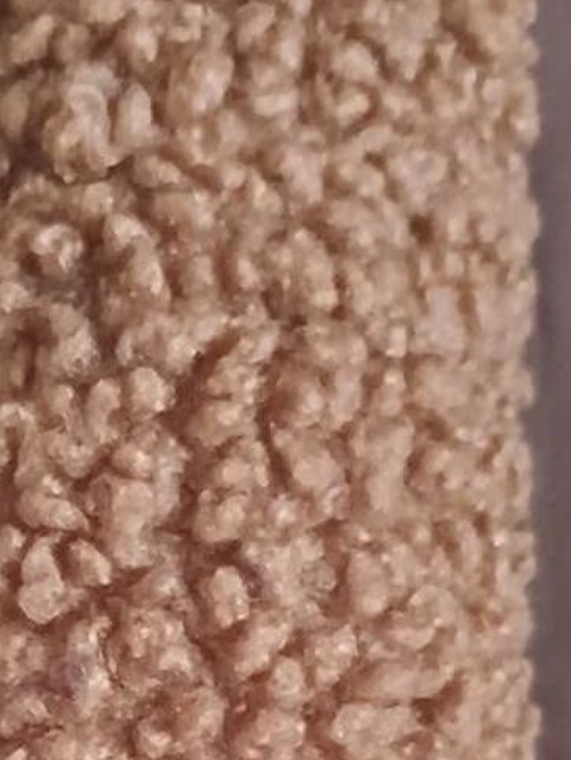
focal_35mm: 72
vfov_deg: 25.5
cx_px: -71
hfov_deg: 19.5
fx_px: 1583
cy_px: 781
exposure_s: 1/16.7
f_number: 1.8
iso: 2500
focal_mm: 3.98
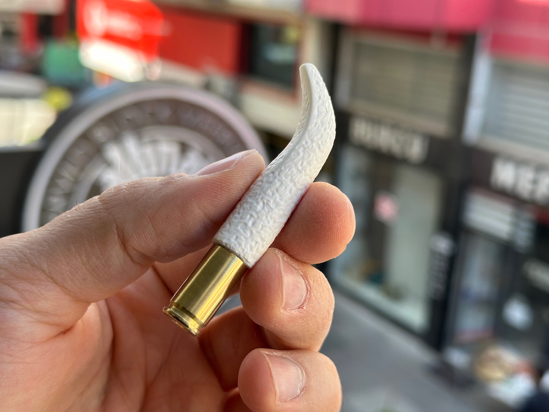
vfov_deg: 30.3
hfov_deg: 39.7
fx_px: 761
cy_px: 206
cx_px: 274
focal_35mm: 48
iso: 64
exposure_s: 1/373
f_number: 1.78
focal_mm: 6.86
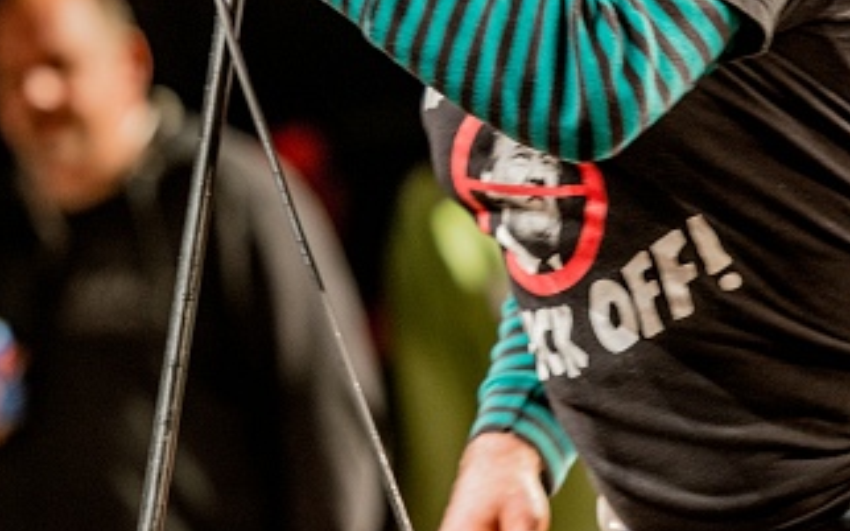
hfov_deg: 5.8
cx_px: 364
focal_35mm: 365
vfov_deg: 3.6
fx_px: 8452
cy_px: -52
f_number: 3.2
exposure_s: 1/100
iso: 640
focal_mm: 160
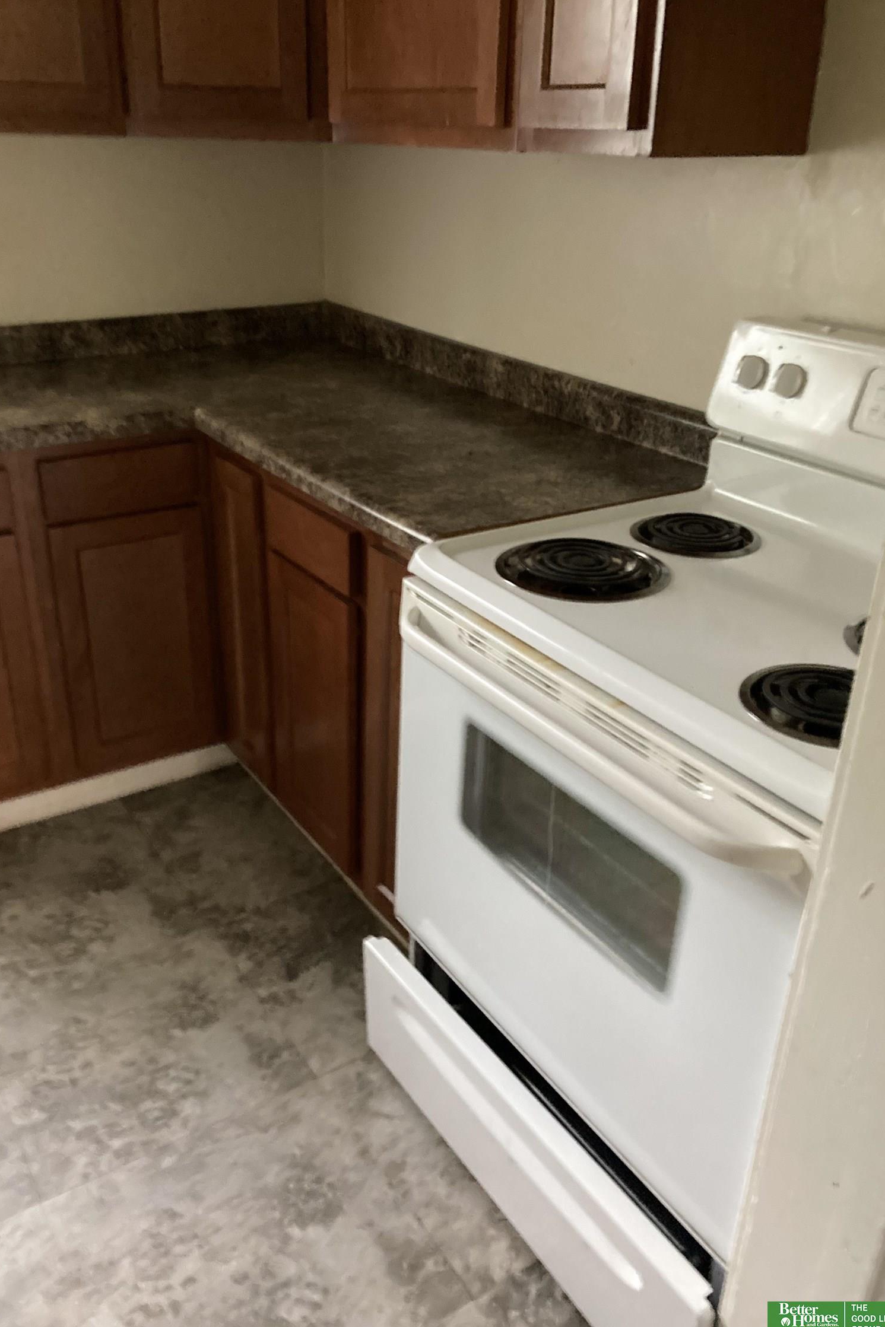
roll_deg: +1.2
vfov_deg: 61.9
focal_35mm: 30
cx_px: 391
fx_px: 1106
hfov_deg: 43.5
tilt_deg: -18.8
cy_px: 654
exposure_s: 1/30
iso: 640
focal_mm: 3.99
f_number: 1.8
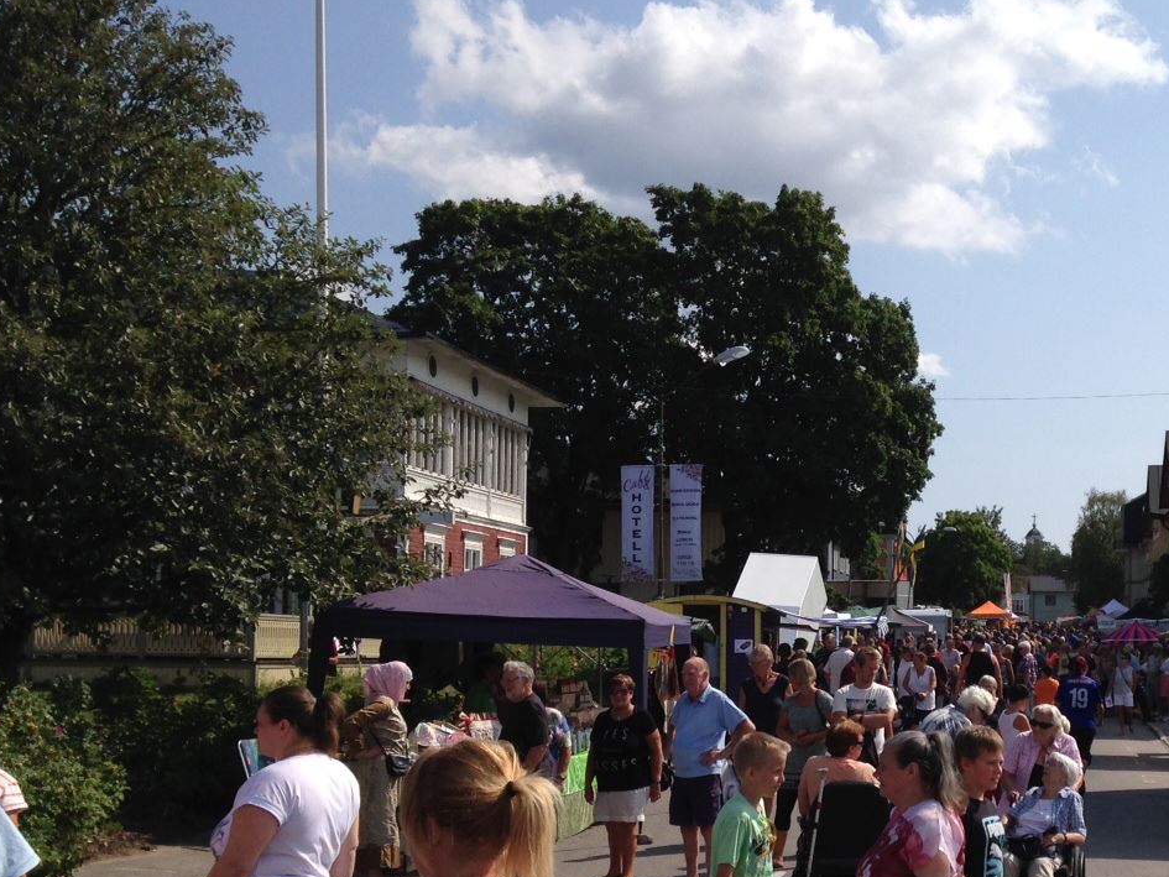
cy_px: 672
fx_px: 1925
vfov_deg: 25.3
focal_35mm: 57
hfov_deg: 32.7
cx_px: 954
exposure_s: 1/2584
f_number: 2.4
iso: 50
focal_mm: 4.12
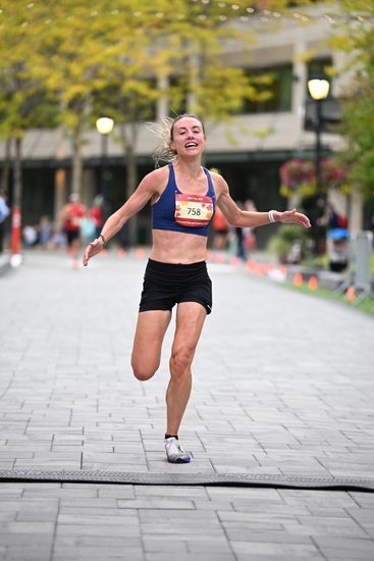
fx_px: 2336
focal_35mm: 150
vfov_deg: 13.7
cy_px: 280
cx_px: 187
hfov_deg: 9.2
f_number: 2.8
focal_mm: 150
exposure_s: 1/1000
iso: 1600
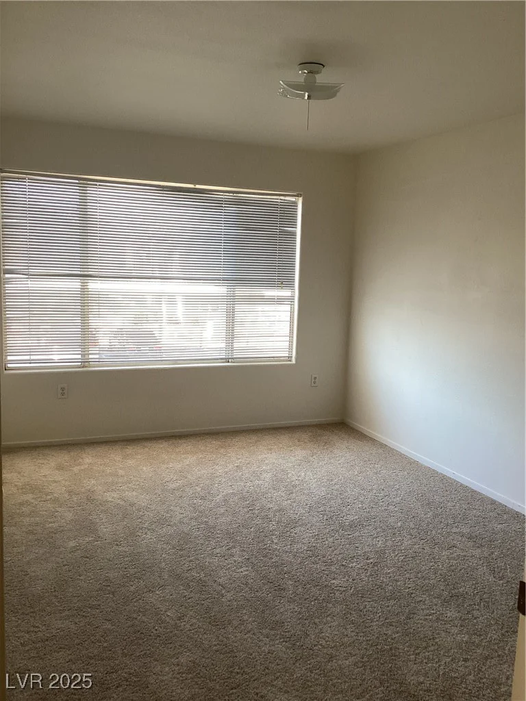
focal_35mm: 31
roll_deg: -3.0
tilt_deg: -7.8
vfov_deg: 58.4
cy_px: 350
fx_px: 628
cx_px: 263
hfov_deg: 45.4
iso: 80
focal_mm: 3.3
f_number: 2.4
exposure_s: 1/120
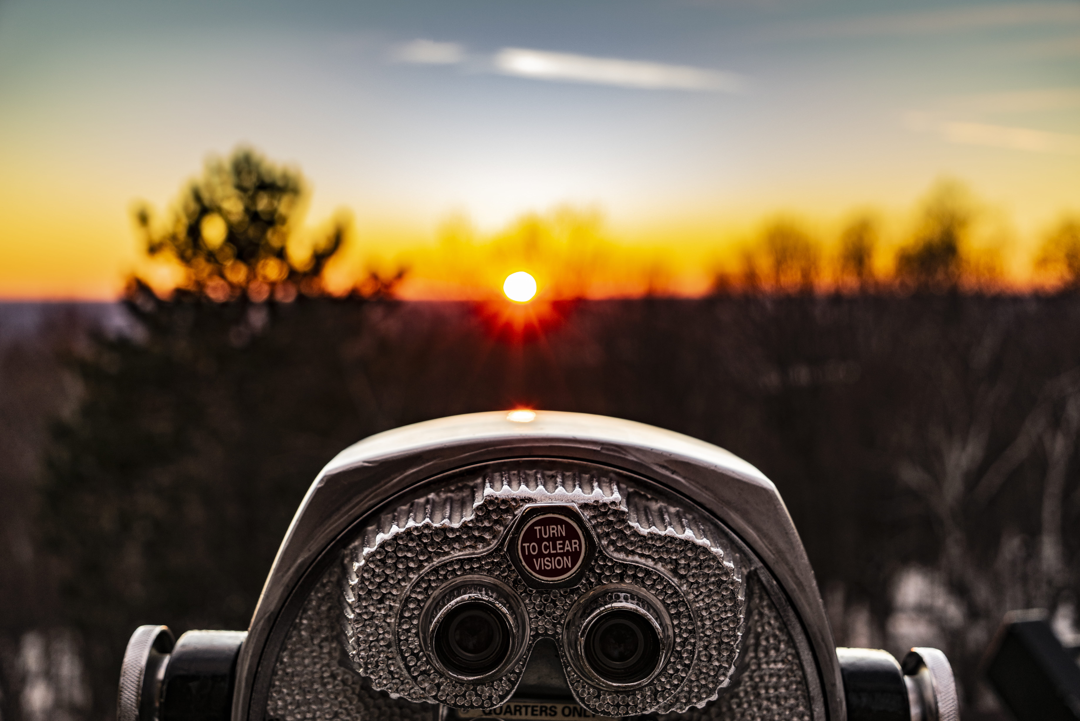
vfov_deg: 32.7
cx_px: 540
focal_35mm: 41
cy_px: 360
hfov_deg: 47.4
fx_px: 1230
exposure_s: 1/100
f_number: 4
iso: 160
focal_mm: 41
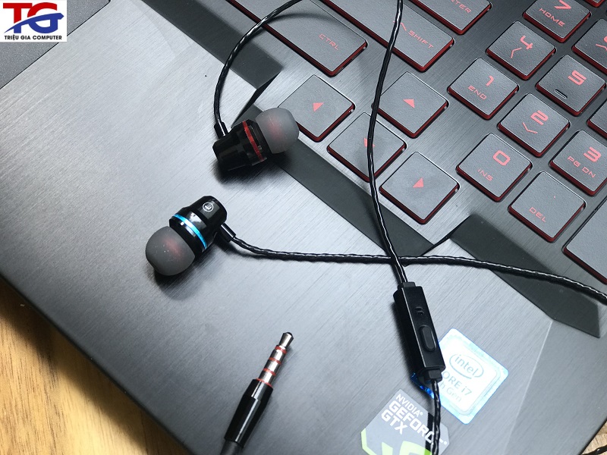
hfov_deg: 33.8
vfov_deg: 25.7
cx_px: 304
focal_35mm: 57
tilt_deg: -64.6
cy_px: 228
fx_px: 1000
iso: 20
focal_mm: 6.6
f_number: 2.8
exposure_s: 1/50
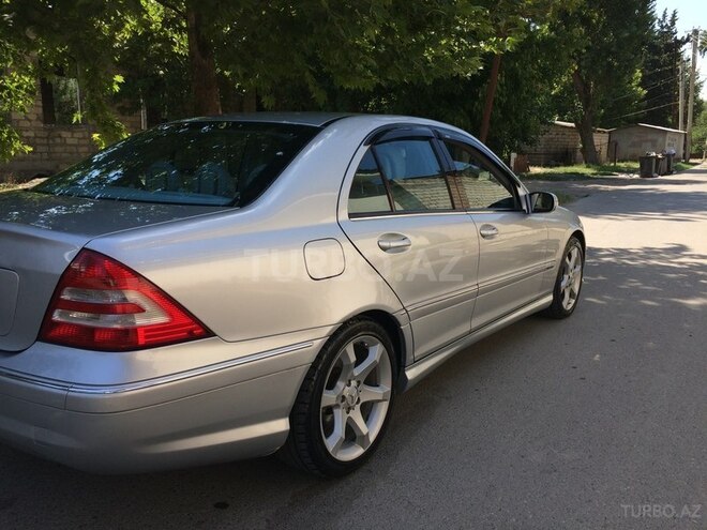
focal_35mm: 29
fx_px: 592
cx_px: 354
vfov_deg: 48.2
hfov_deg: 61.7
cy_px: 265
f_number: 2.2
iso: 32
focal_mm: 4.15
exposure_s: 1/933
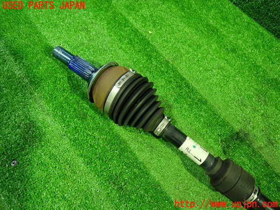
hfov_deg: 69.4
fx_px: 202
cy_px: 105
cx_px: 140
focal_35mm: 25
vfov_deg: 54.9
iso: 500
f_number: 2
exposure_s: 1/30
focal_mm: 4.5
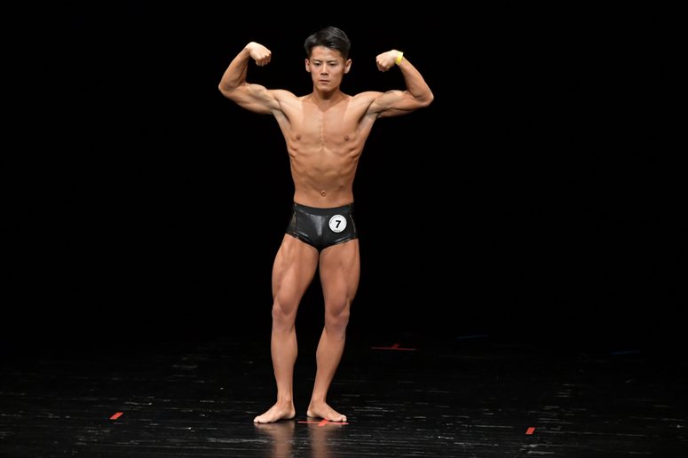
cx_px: 344
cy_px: 229
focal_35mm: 285
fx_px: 5444
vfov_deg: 4.8
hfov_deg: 7.2
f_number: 5.6
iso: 3200
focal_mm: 190
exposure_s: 1/400
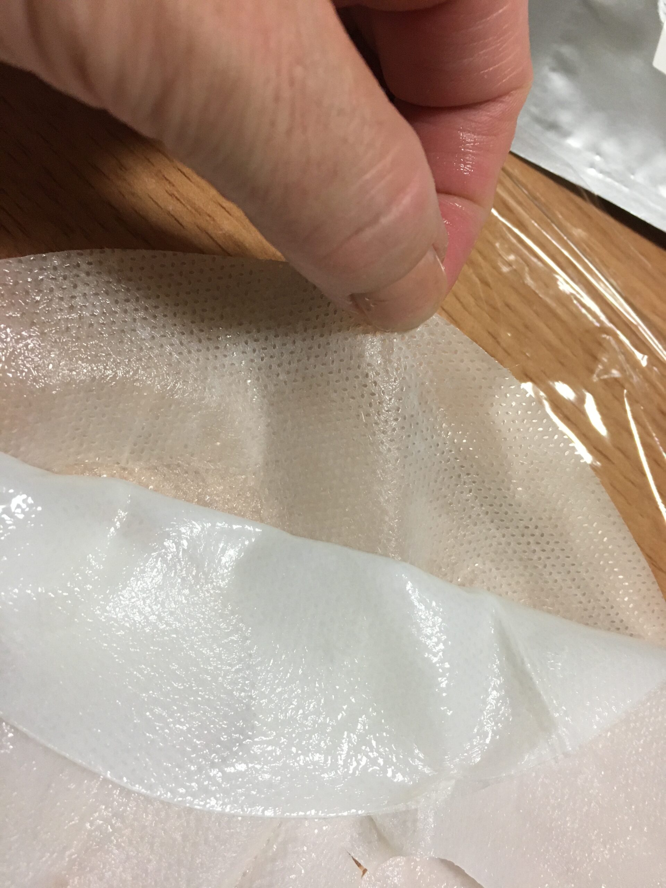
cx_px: 333
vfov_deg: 61.7
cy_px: 444
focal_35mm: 29
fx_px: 744
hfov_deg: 48.2
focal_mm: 4.15
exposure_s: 1/30
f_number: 2.2
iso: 160
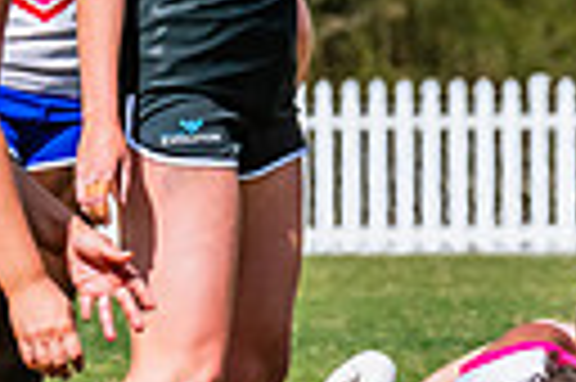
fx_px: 28332
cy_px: 216
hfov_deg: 1.2
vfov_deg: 0.8
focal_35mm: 1773
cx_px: 503
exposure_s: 1/1250
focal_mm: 330
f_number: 14
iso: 800
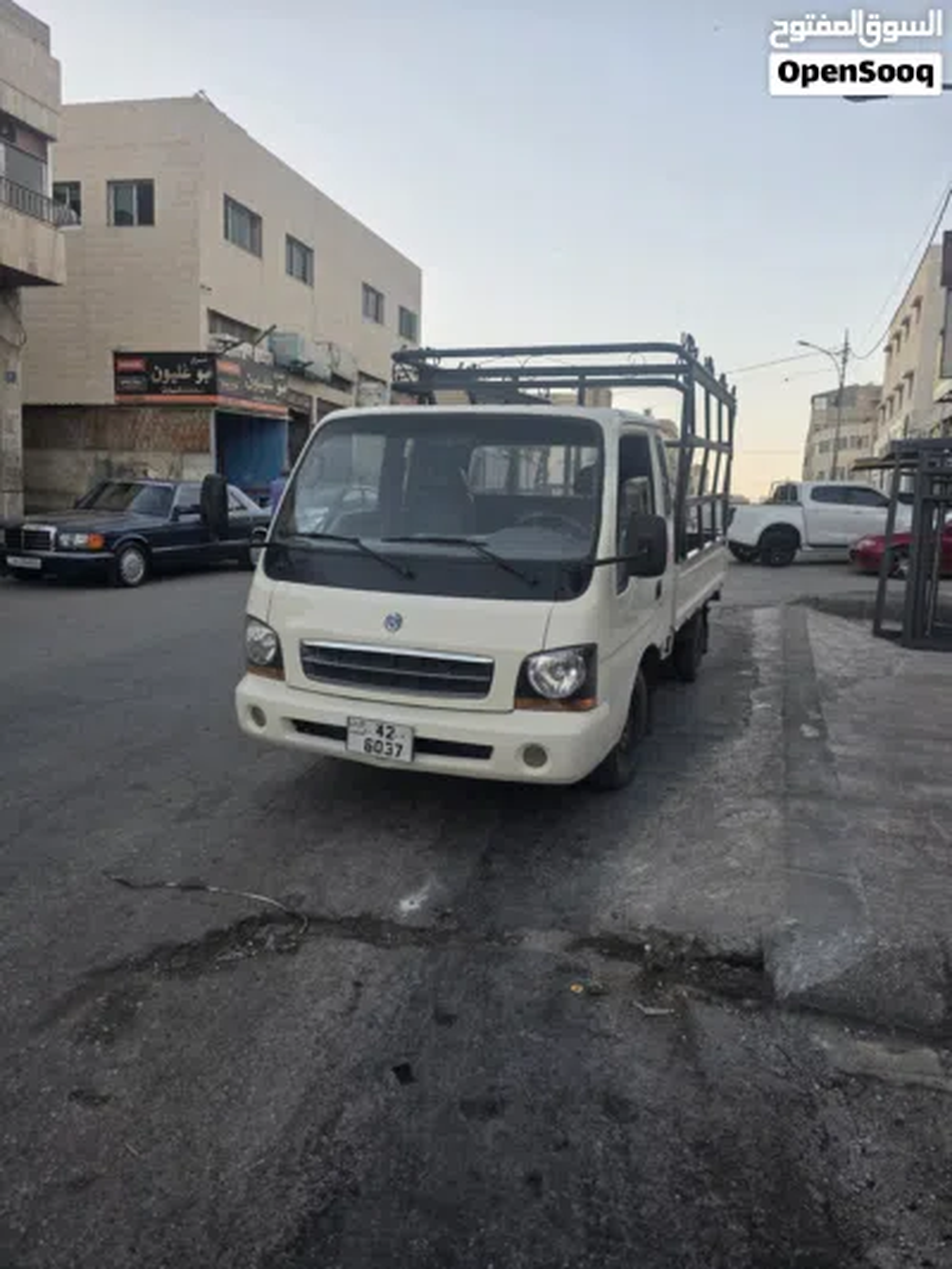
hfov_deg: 58.9
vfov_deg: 73.9
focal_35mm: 23
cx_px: 476
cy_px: 634
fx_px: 843
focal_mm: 6.3
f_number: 1.7
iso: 80
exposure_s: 1/180
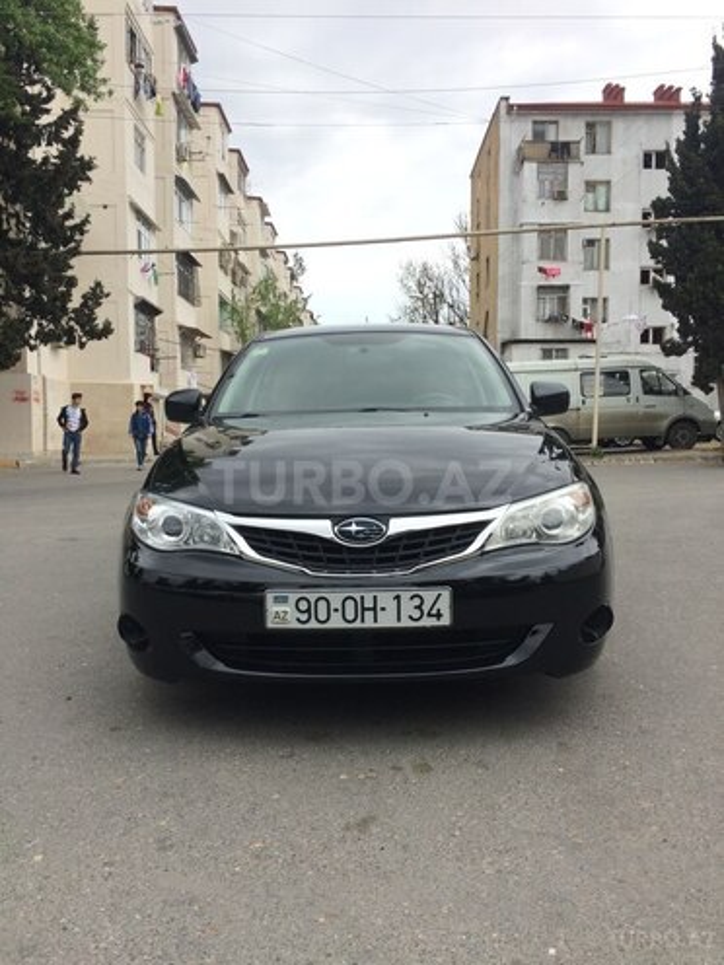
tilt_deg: -4.0
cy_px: 482
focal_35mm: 29
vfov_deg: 61.7
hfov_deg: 48.2
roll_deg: +0.4
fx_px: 809
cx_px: 362
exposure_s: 1/1140
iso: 32
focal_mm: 4.15
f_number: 2.2
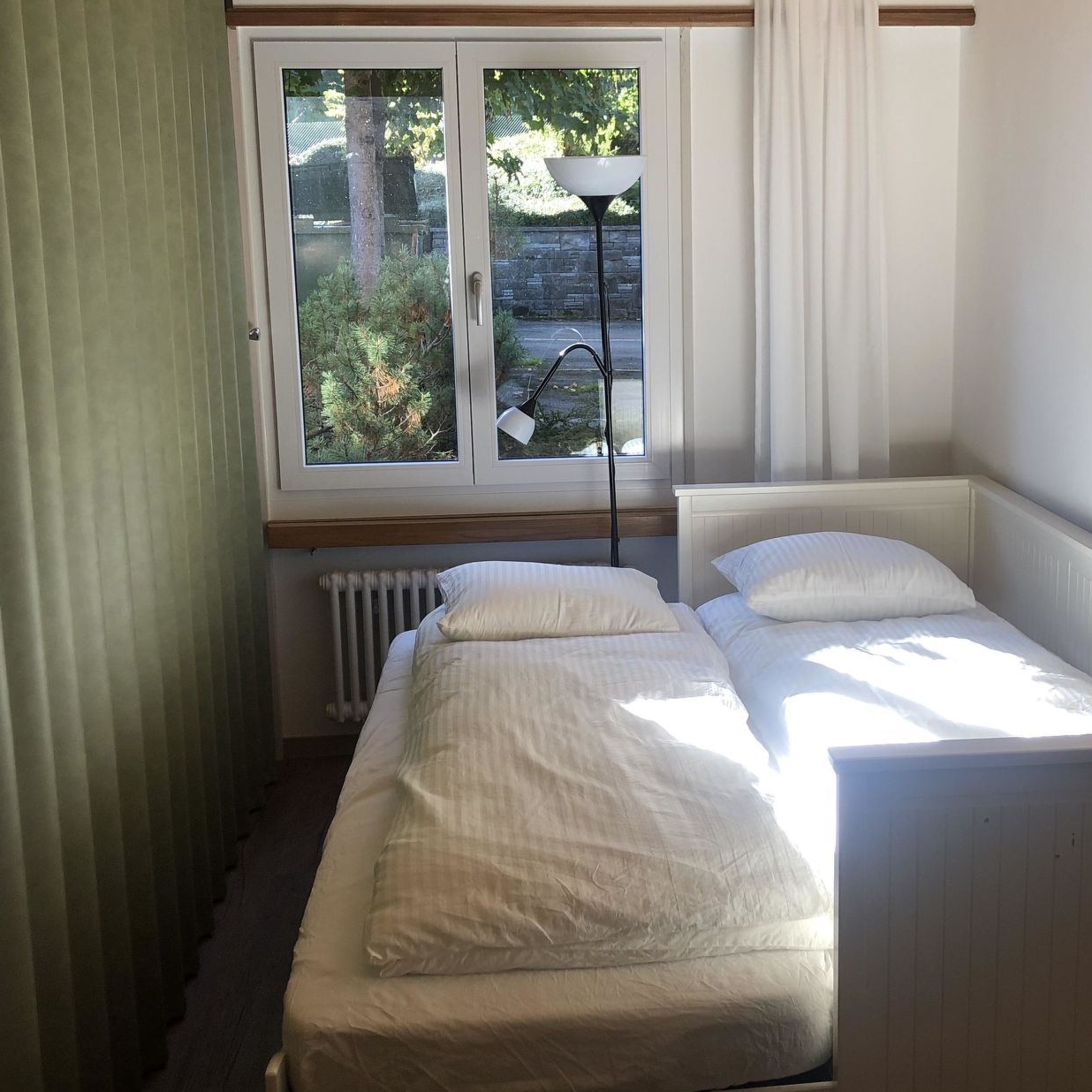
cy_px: 490
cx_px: 656
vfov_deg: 40.9
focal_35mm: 41
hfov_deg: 40.7
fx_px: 1463
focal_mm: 4
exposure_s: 1/100
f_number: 1.8
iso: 25
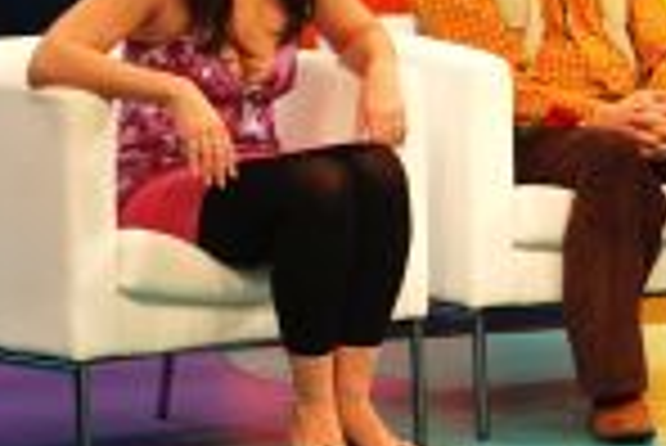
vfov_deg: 5.9
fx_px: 4315
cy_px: 25
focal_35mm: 233
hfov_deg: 8.6
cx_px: 1022
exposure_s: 1/50
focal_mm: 50
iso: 200
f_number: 4
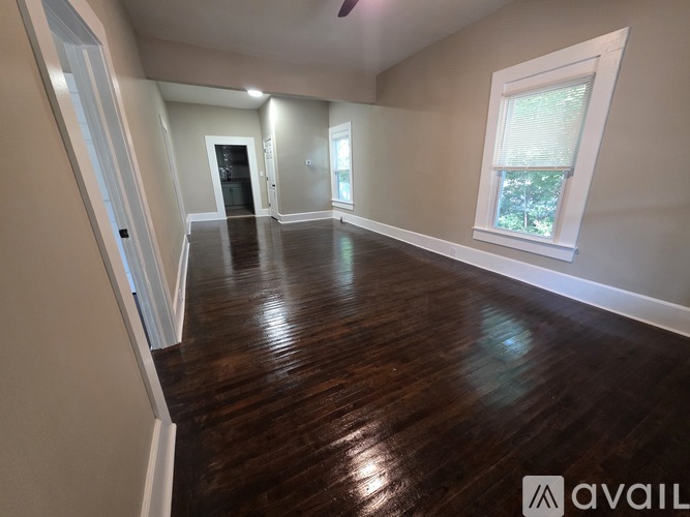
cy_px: 258
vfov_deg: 89.9
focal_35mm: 13
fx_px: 259
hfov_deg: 106.2
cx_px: 345
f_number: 1.9
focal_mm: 2.2
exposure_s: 1/55.3
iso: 400
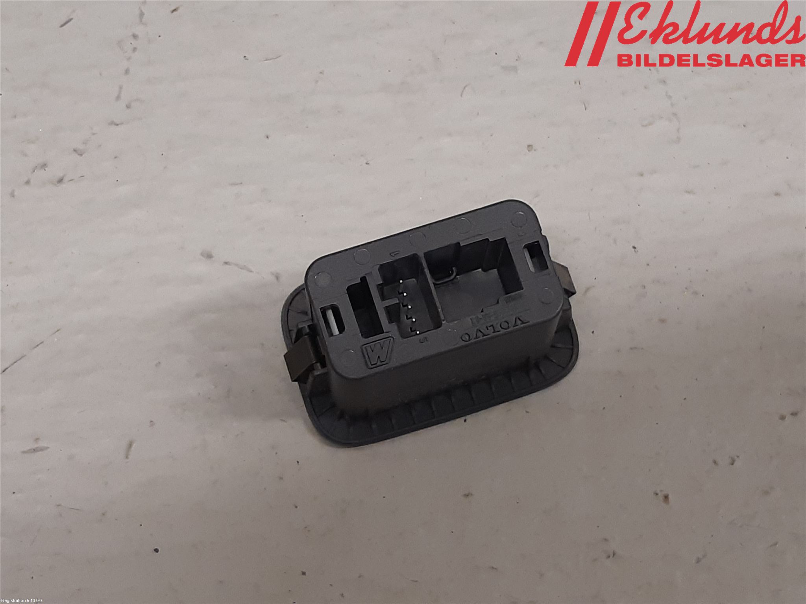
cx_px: 403
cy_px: 302
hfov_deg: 67.3
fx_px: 605
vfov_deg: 53.1
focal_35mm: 26
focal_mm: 3.93
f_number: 1.7
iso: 125
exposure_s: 1/60
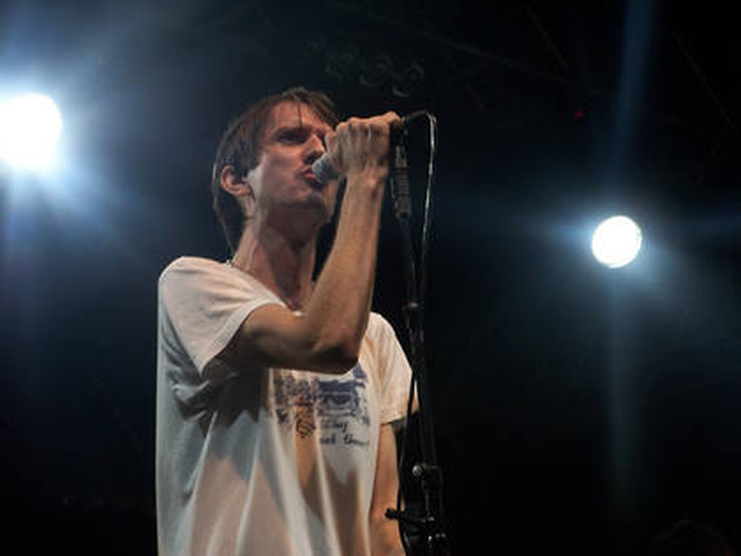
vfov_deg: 11.6
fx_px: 2740
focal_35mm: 128
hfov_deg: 15.4
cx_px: 370
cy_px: 278
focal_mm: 21.2
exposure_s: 1/45
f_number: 3.6
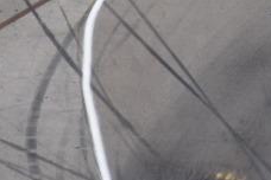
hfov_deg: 2.5
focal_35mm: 830
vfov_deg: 1.7
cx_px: 484
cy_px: -229
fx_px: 6245
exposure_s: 1/1600
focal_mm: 105
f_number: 7.1
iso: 400
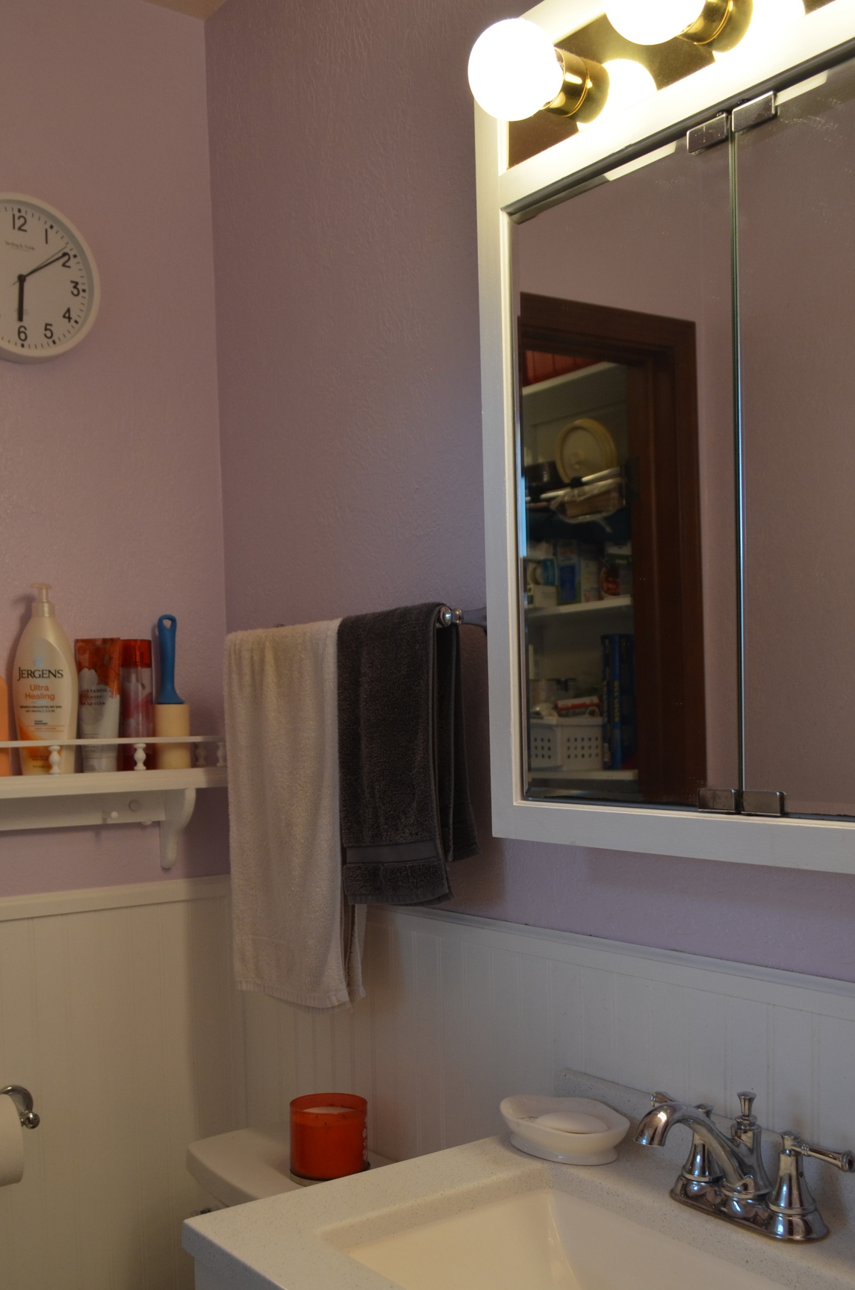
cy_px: 813
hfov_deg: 36.7
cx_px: 411
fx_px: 1288
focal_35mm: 36
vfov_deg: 52.6
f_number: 4.5
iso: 400
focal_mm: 18
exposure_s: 1/80
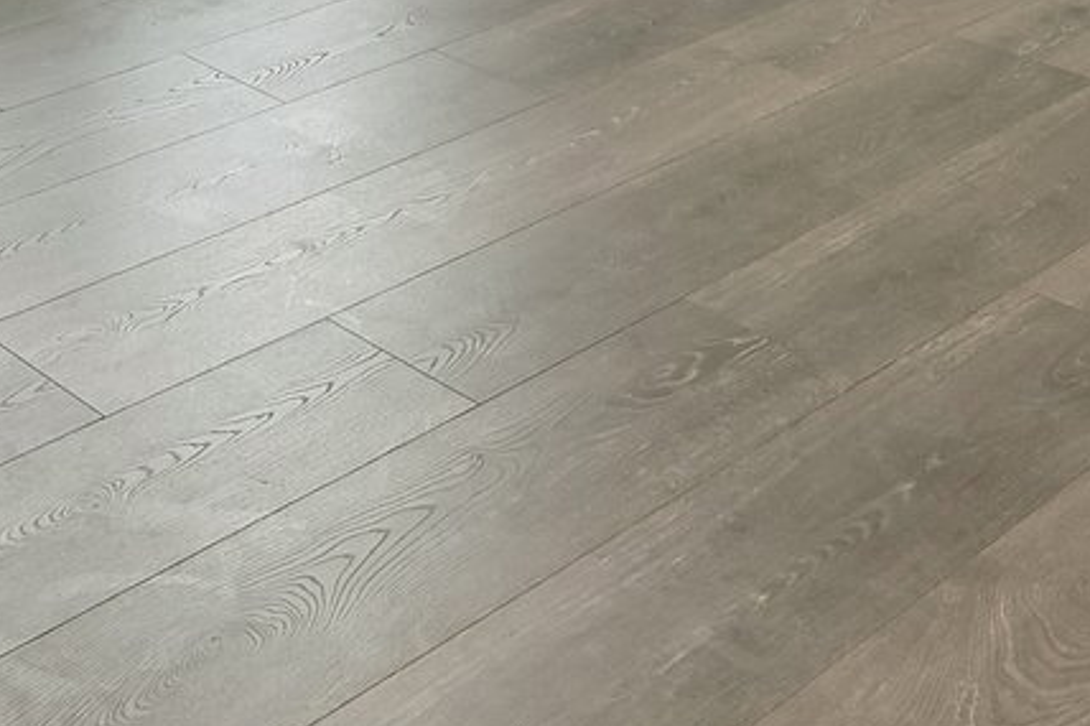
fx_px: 2028
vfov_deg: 15.7
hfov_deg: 28.0
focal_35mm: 67
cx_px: -41
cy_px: -763
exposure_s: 1/15
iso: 400
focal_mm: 14
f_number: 8
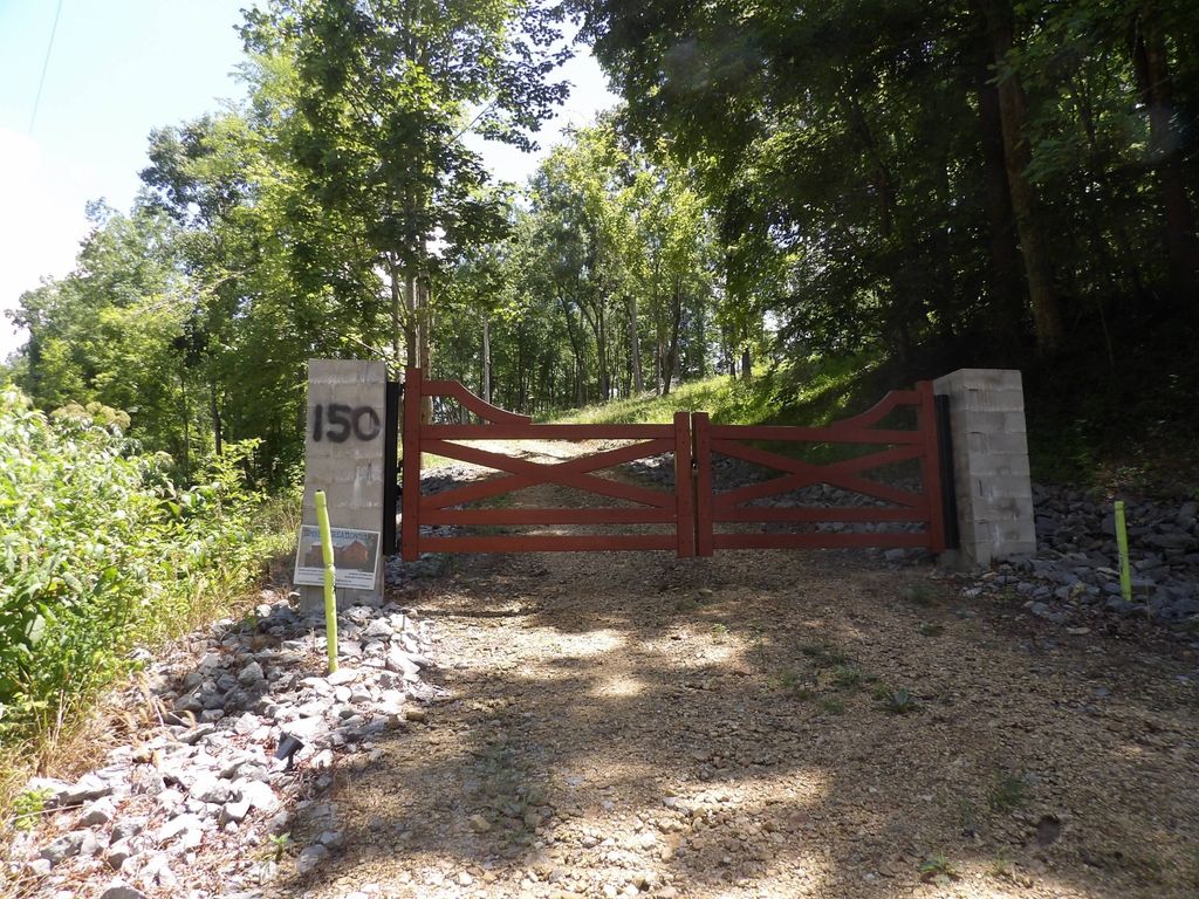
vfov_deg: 56.8
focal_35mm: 24
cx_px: 600
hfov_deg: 71.6
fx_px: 831
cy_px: 450
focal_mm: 4.3
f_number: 3.2
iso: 100
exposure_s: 1/276
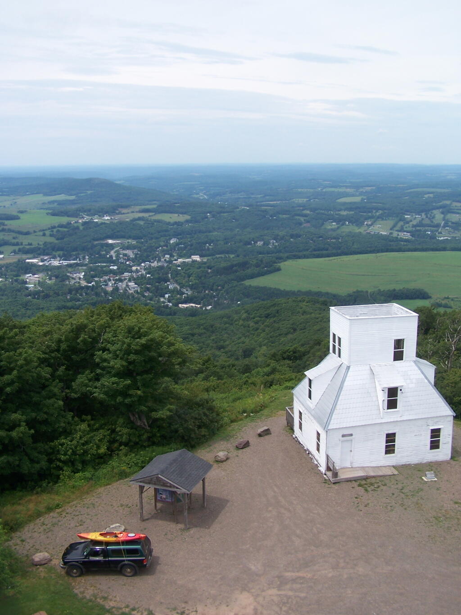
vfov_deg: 49.0
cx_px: 230
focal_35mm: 38
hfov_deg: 37.7
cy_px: 308
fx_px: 675
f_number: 4
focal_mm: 6.3
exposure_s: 1/800
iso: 80
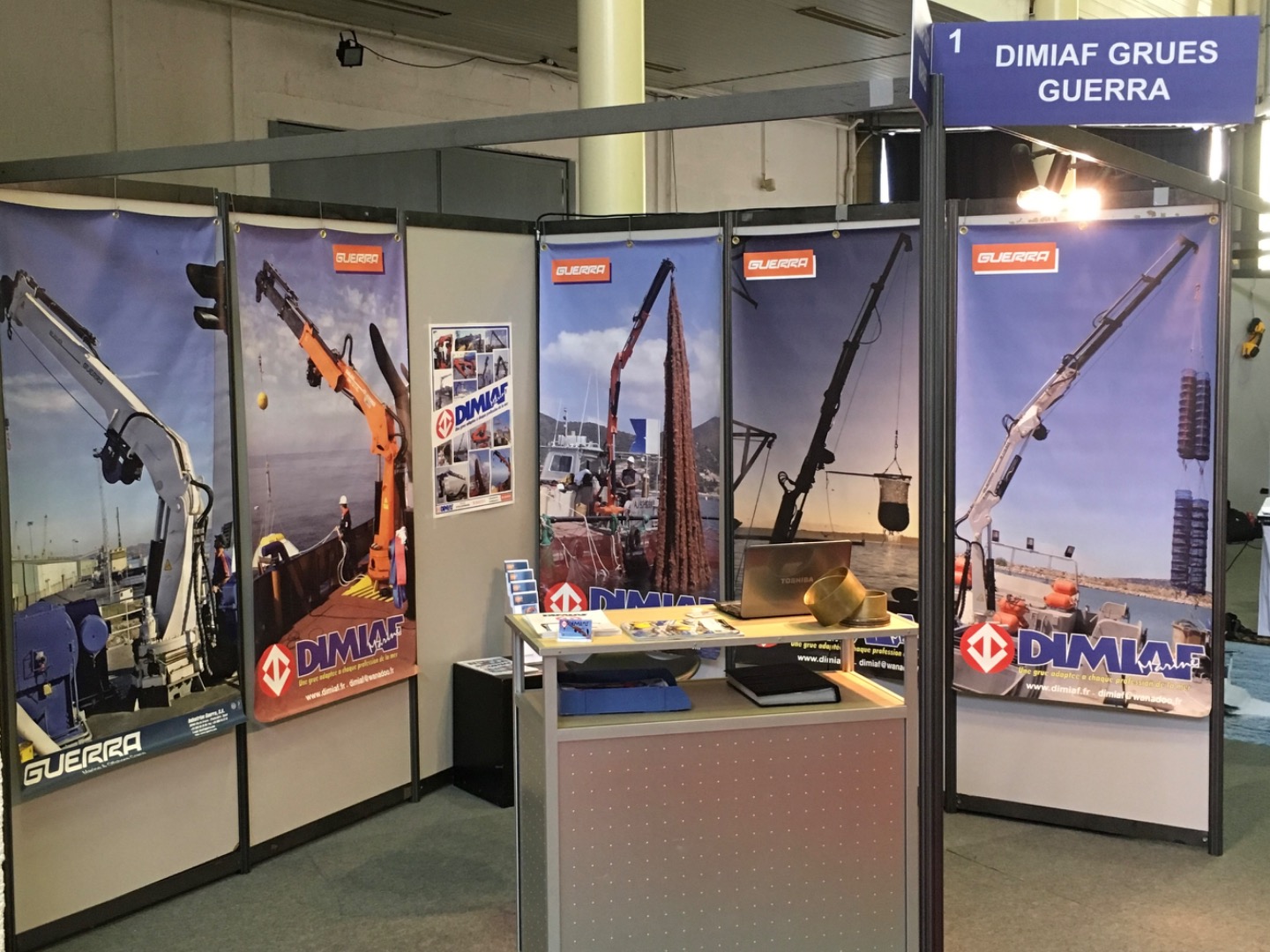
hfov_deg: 61.7
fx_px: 1064
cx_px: 635
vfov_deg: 48.2
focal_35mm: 29
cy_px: 476
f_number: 2.2
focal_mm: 4.15
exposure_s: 1/33
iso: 160
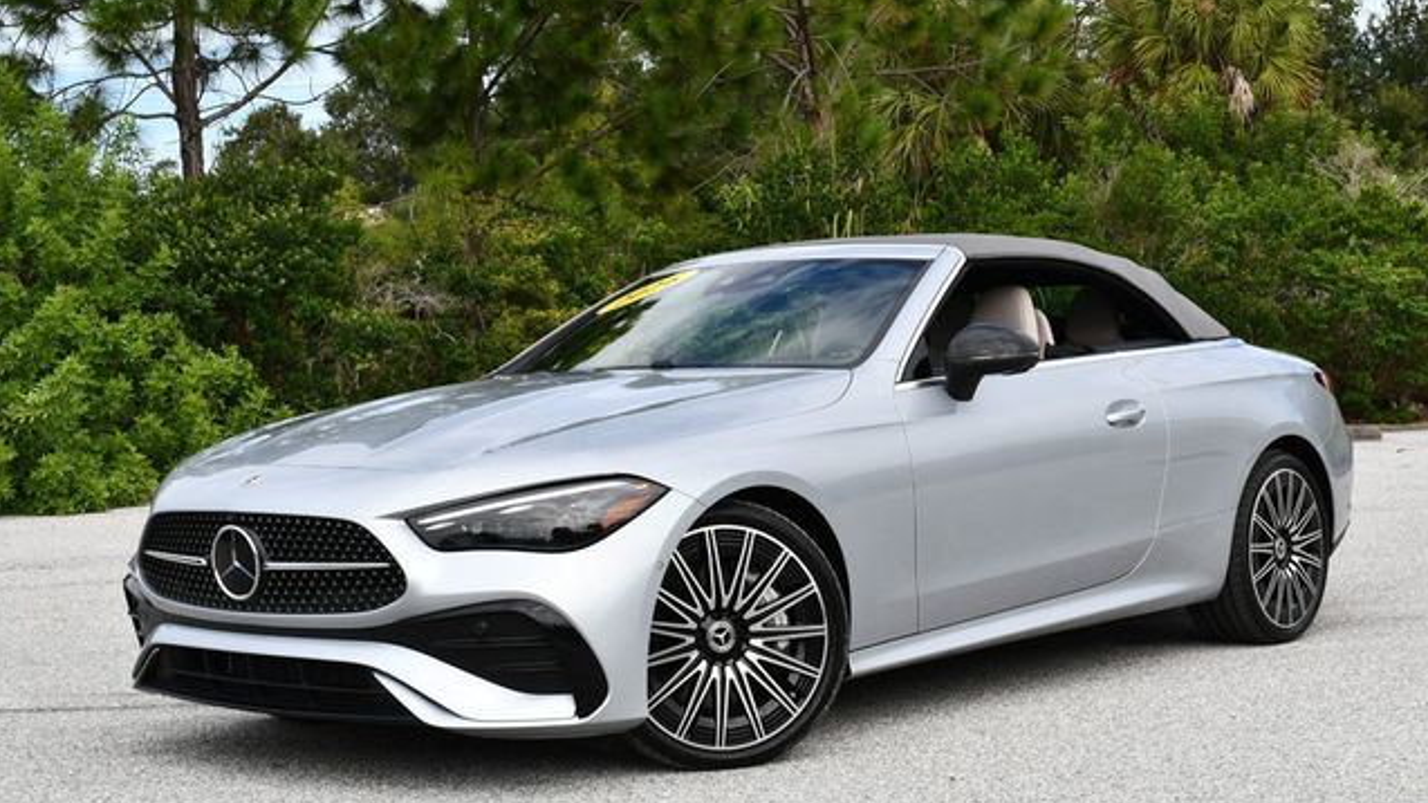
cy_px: 395
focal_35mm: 59
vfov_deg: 20.4
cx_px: 715
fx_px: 2234
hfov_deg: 35.5
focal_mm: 28
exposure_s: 1/250
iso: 140
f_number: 8
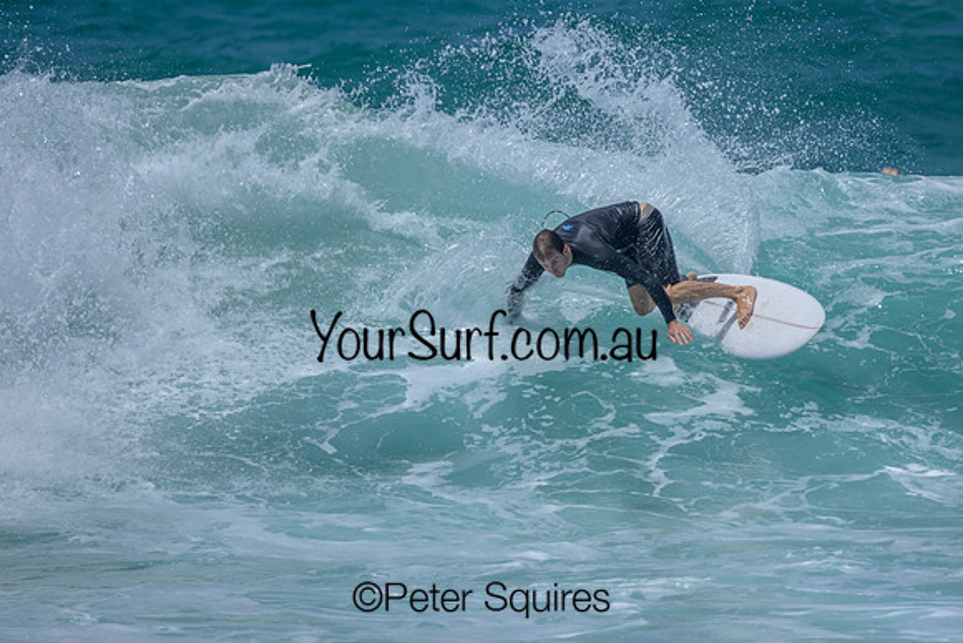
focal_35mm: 1004
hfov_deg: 2.1
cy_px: 346
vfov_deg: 1.4
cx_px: 604
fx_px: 26852
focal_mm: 800
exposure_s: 1/2500
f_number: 6.3
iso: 180
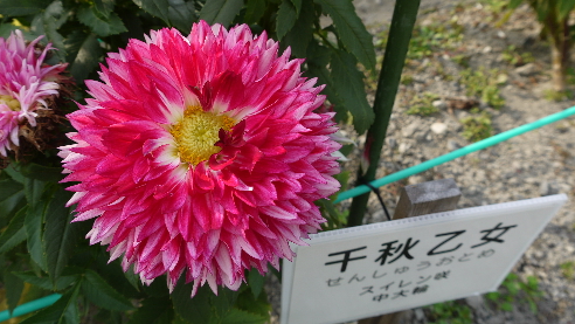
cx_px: 286
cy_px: 111
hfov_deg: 62.6
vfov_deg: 37.4
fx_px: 473
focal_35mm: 31
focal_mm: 14
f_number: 5.6
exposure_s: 1/200
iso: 100
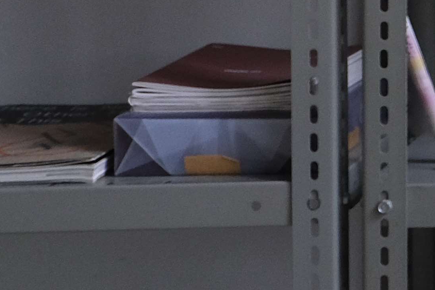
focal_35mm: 189
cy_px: -323
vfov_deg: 7.0
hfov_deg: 9.3
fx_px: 2283
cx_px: 1155
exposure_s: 1/60
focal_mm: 22.3
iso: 1000
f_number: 3.2
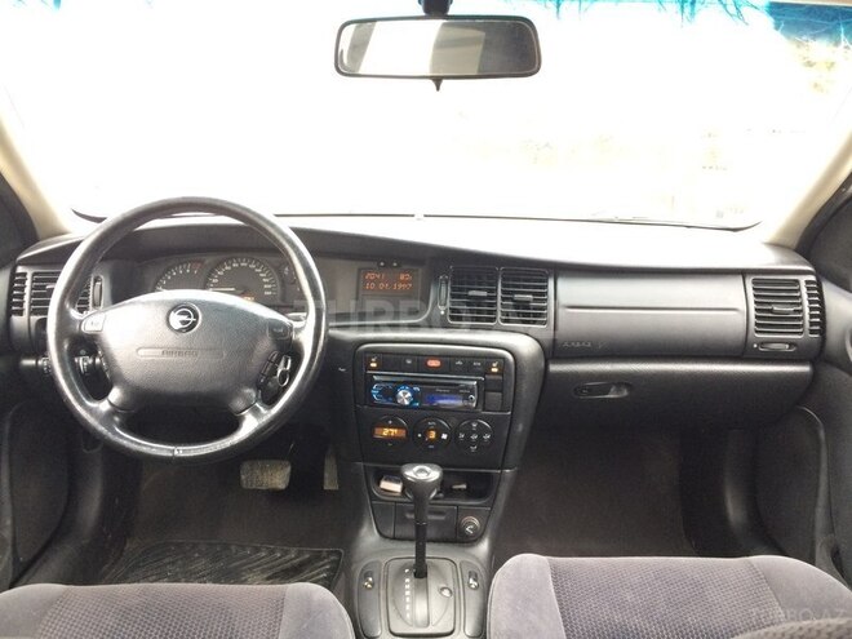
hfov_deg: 61.7
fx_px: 714
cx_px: 426
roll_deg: -0.4
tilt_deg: -8.6
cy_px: 320
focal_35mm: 29
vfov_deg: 48.2
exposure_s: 1/33
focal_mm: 4.15
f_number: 2.2
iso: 160
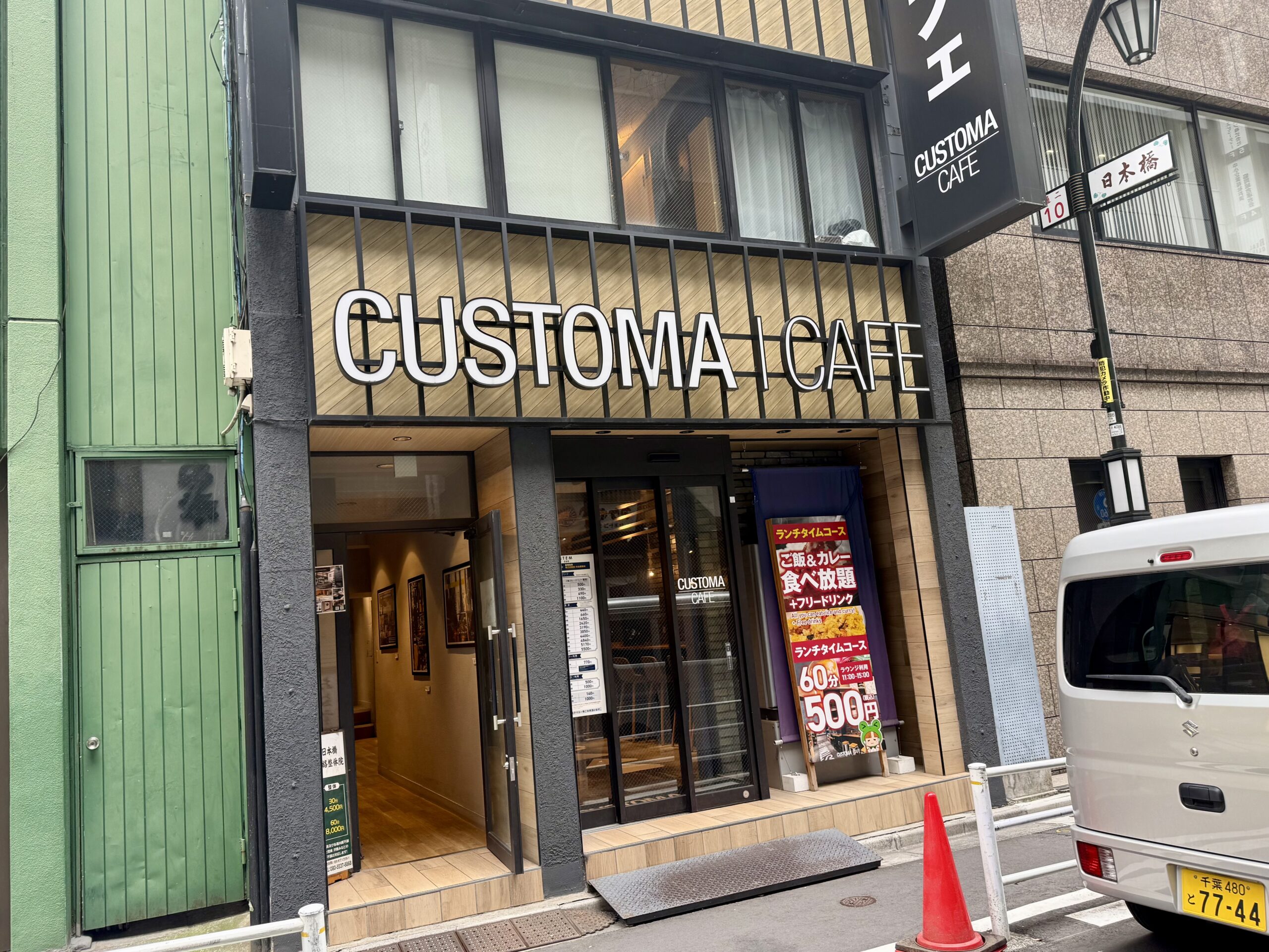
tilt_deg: +7.1
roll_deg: +2.4
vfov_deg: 56.8
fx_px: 880
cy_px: 476
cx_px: 634
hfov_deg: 71.6
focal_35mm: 24
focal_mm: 6.76
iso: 64
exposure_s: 1/127
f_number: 1.78
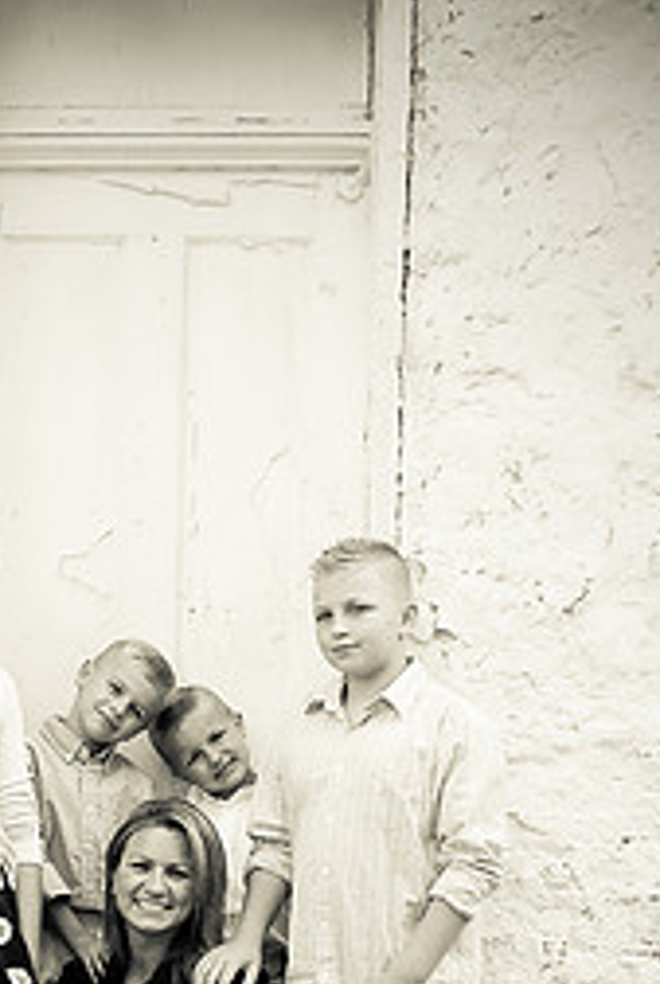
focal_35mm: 91
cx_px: 148
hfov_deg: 15.0
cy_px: 769
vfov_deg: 22.1
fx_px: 2492
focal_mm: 34
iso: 200
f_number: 4.5
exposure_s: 1/500
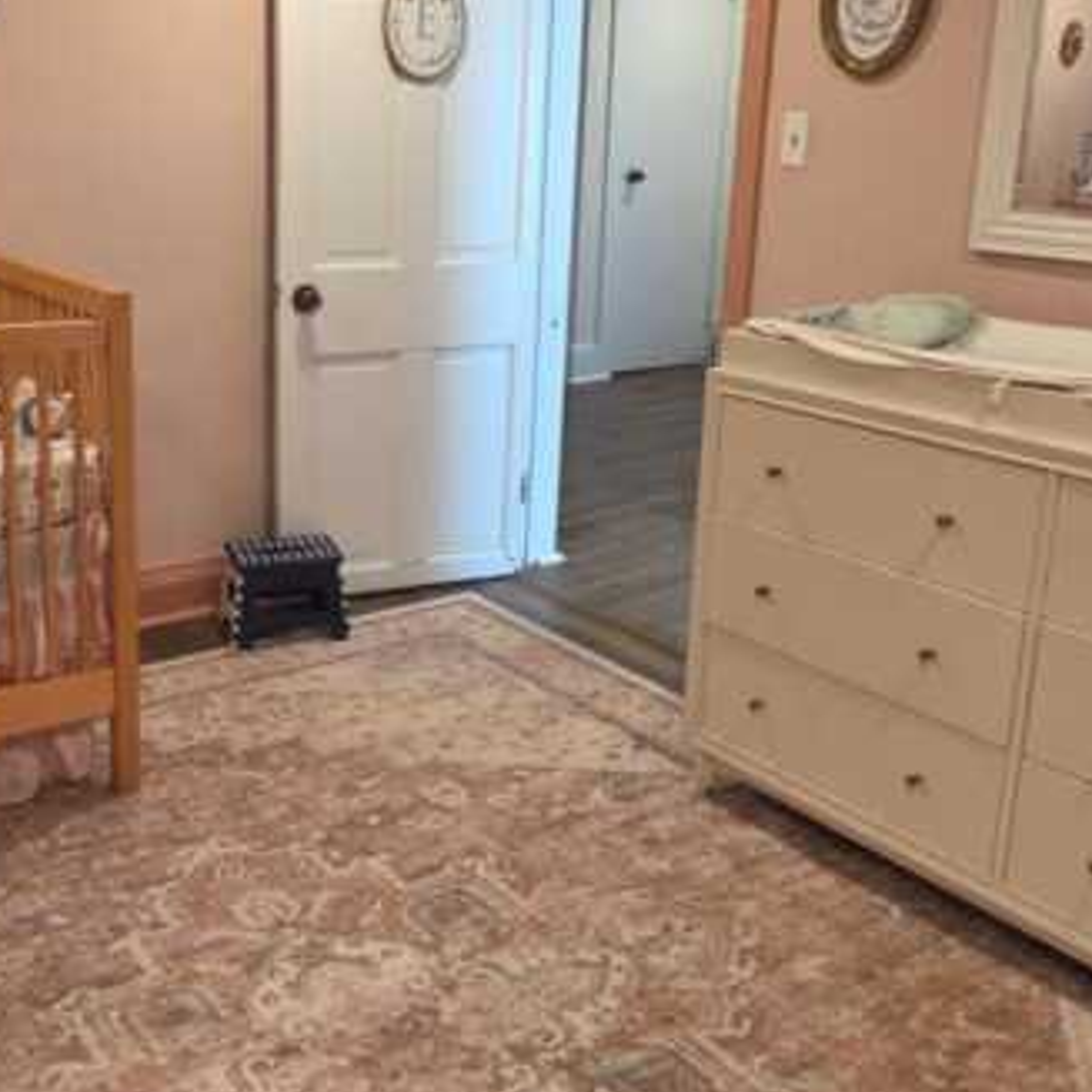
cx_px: 381
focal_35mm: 36
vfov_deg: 46.0
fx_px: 1285
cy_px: 504
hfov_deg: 45.5
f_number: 1.9
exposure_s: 1/120
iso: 200
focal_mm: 2.2
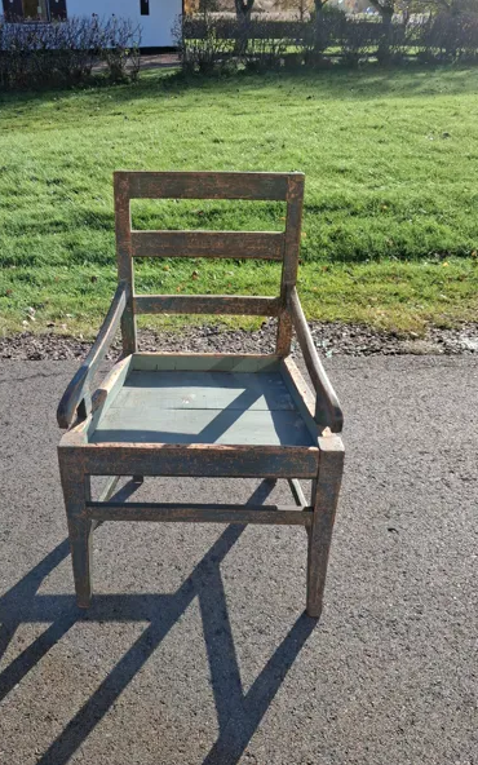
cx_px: 194
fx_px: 604
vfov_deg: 64.6
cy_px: 385
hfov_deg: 43.0
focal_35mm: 29
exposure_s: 1/232
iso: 25
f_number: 1.8
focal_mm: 4
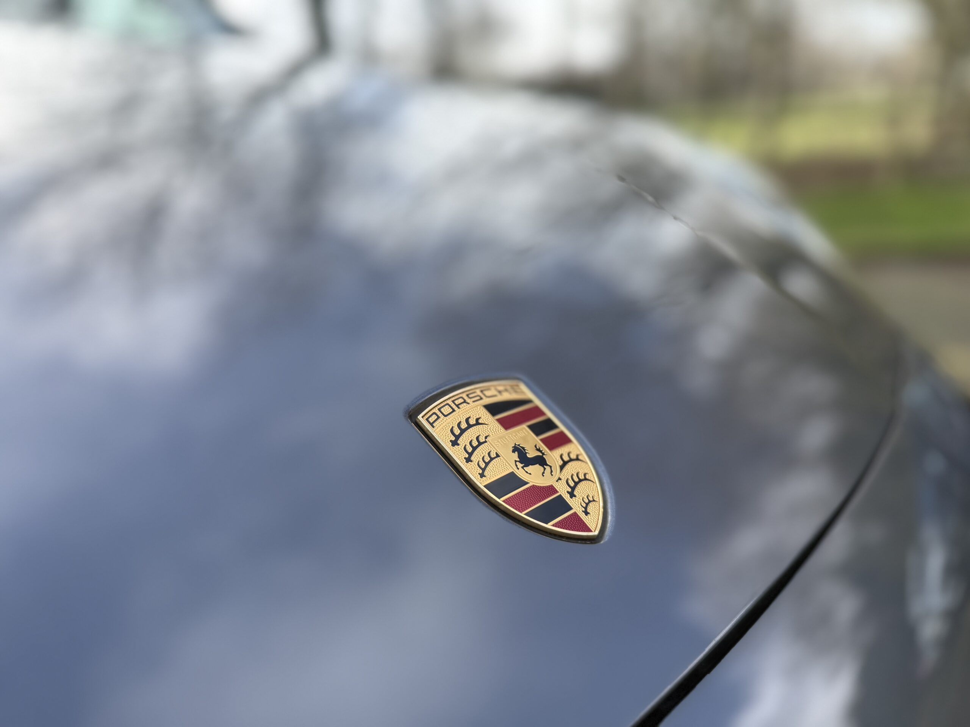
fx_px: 673
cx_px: 485
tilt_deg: -17.2
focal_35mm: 24
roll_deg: -1.0
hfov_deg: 71.6
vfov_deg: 56.8
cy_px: 364
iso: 100
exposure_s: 1/1314
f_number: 1.78
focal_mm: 6.76
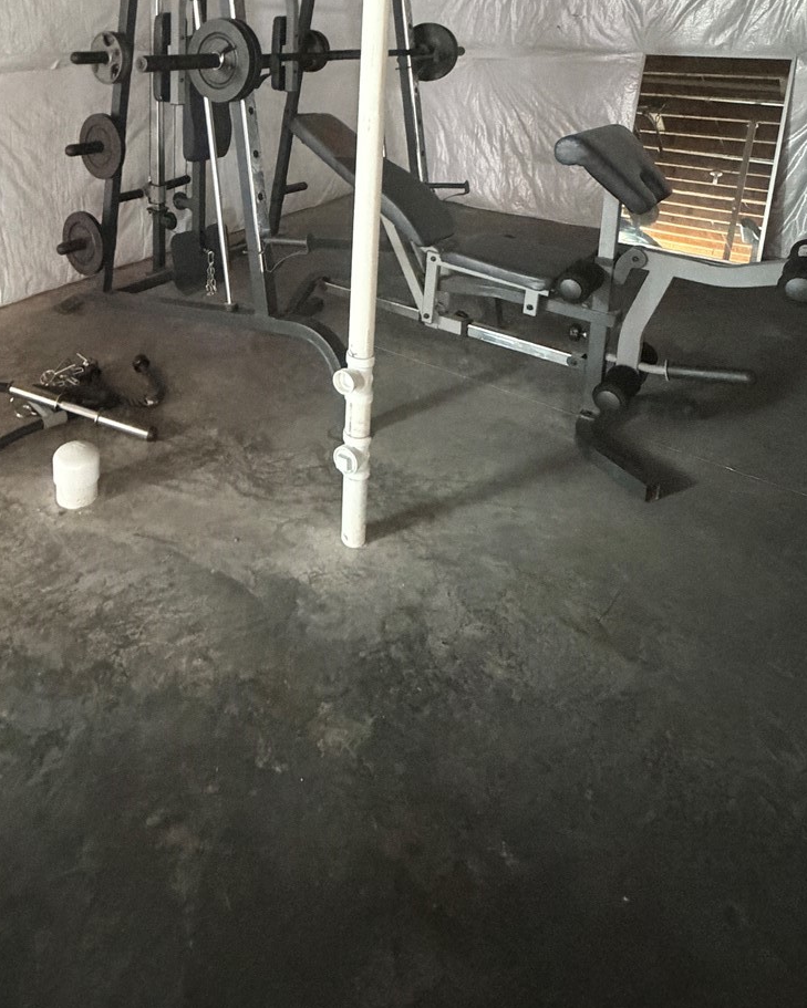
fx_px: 716
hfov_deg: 56.6
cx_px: 227
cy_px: 155
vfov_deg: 62.2
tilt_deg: -10.1
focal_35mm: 24
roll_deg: -1.3
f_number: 2.2
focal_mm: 2.22
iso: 1250
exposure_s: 1/40
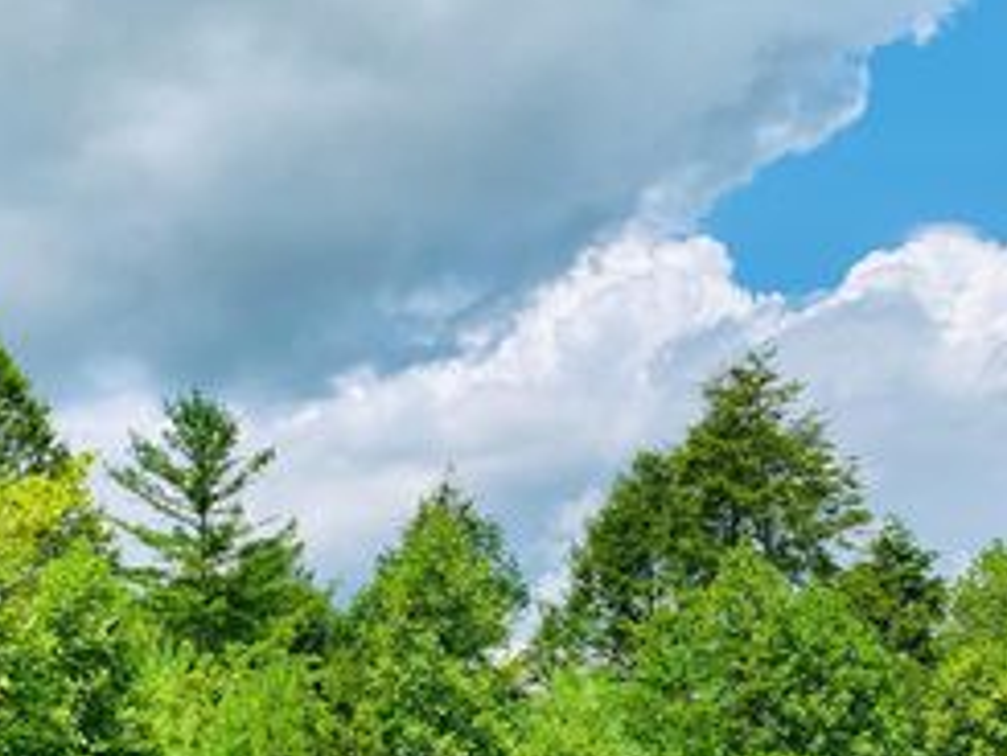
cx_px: 399
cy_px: 618
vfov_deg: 27.0
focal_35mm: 53
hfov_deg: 36.0
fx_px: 1543
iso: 25
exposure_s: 1/2545
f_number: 1.8
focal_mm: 4.25
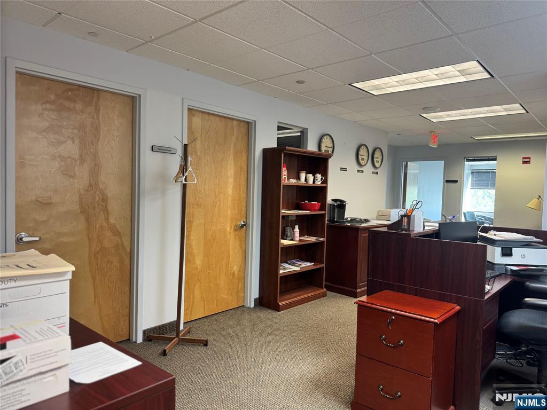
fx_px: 379
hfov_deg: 71.6
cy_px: 205
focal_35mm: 24
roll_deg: -2.4
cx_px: 274
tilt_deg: -3.9
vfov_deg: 56.8
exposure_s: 1/60
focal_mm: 6.76
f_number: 1.78
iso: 250
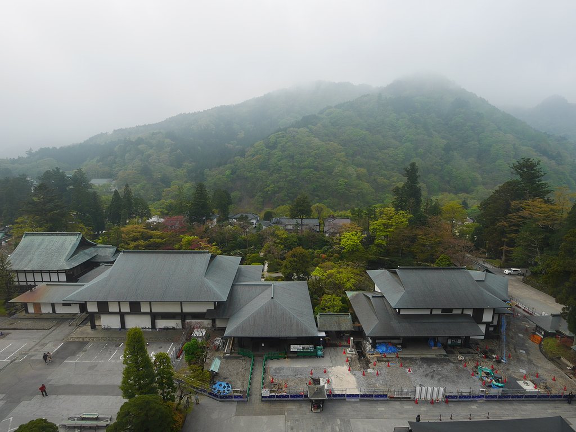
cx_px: 288
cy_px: 216
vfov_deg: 71.6
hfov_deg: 87.8
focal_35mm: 18
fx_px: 300
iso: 200
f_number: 7.1
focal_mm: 9
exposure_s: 1/320
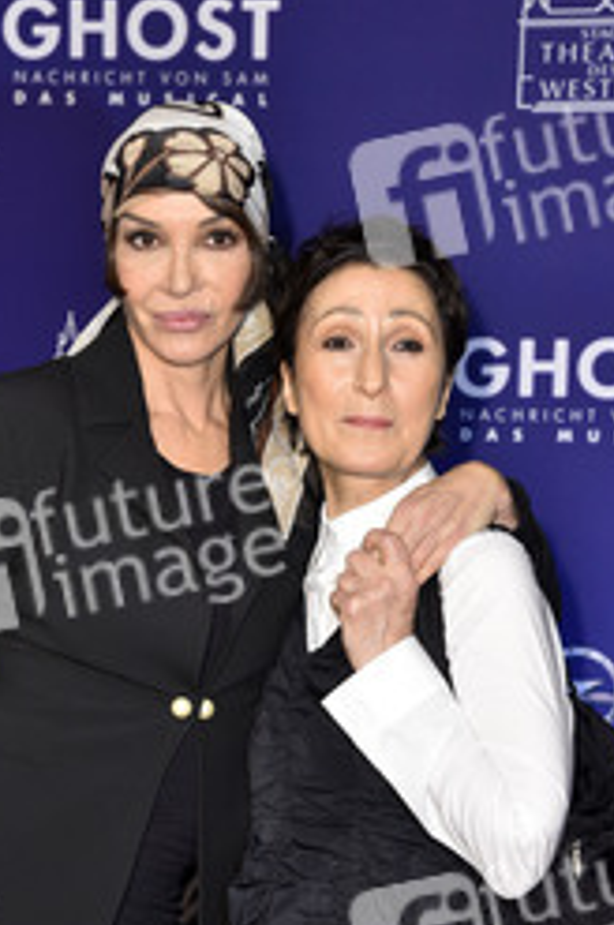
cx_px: 202
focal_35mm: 107
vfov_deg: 18.9
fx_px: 2745
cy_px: 741
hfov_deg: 12.7
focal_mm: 66
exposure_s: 1/200
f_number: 6.3
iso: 800
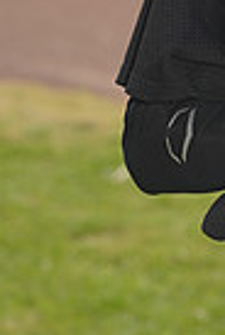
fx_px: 6389
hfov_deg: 2.0
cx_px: 405
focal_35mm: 685
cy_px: -110
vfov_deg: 3.0
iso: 100
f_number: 7.1
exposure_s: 1/200
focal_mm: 162
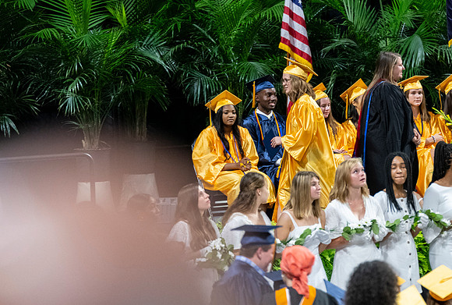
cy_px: 155
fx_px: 4250
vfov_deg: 4.1
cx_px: 283
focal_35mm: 337
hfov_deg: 6.1
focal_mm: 190
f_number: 4
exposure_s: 1/200
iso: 2000
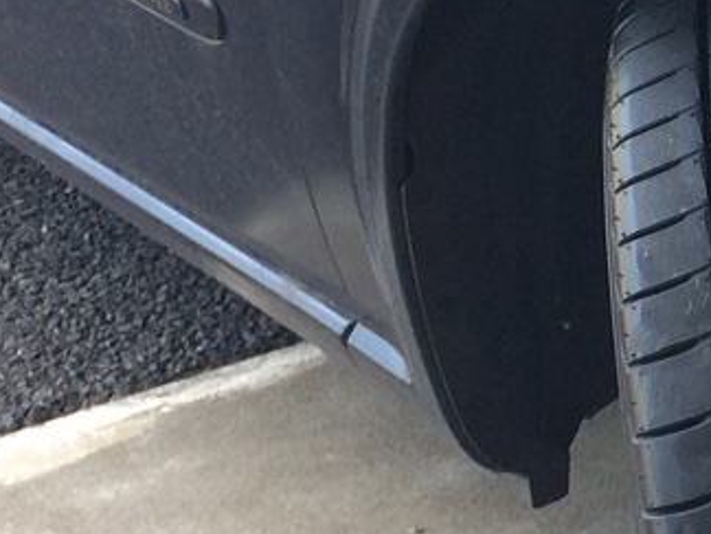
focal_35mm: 146
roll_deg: +0.3
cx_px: 1113
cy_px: 200
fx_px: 2999
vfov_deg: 10.2
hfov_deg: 12.7
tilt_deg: -28.5
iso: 50
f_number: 2.2
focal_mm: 4.15
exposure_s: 1/120
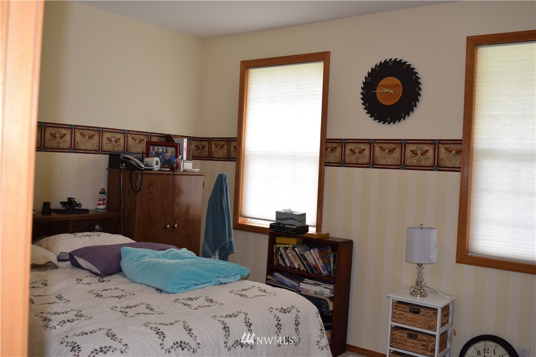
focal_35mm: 36
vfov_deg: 36.9
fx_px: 536
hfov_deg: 53.1
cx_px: 268
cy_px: 178
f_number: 5.6
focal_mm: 24
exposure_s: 1/125
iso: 560
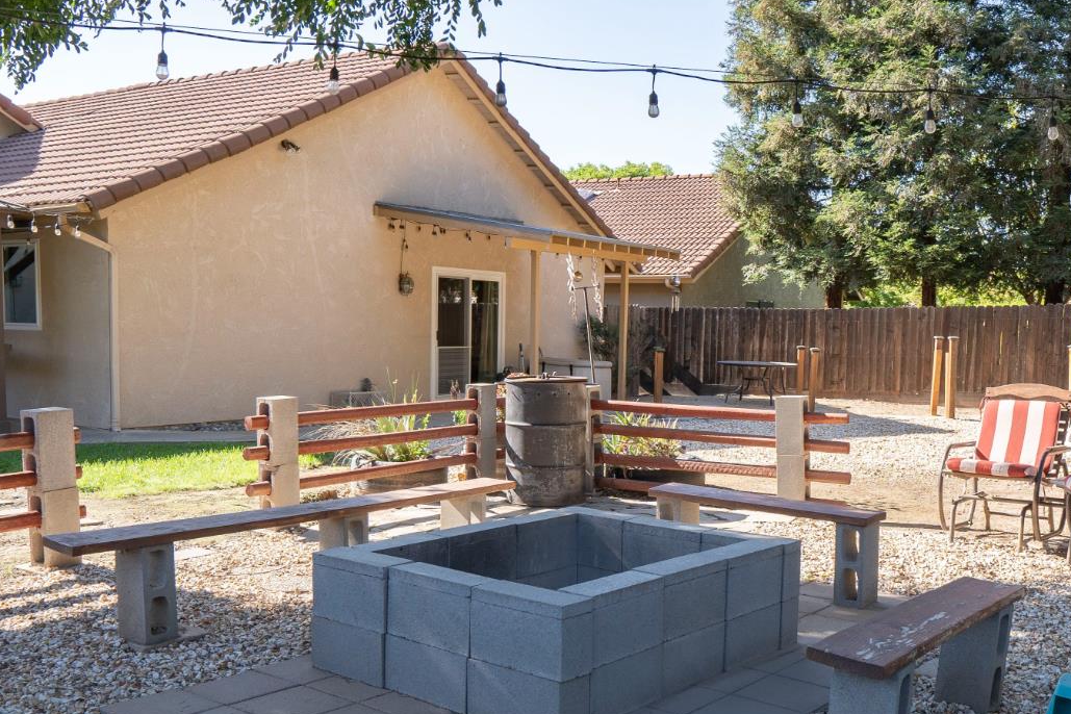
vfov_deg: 37.6
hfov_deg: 54.0
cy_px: 449
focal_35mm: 35
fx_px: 1041
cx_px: 647
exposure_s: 1/125
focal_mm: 16
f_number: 5.6
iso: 100
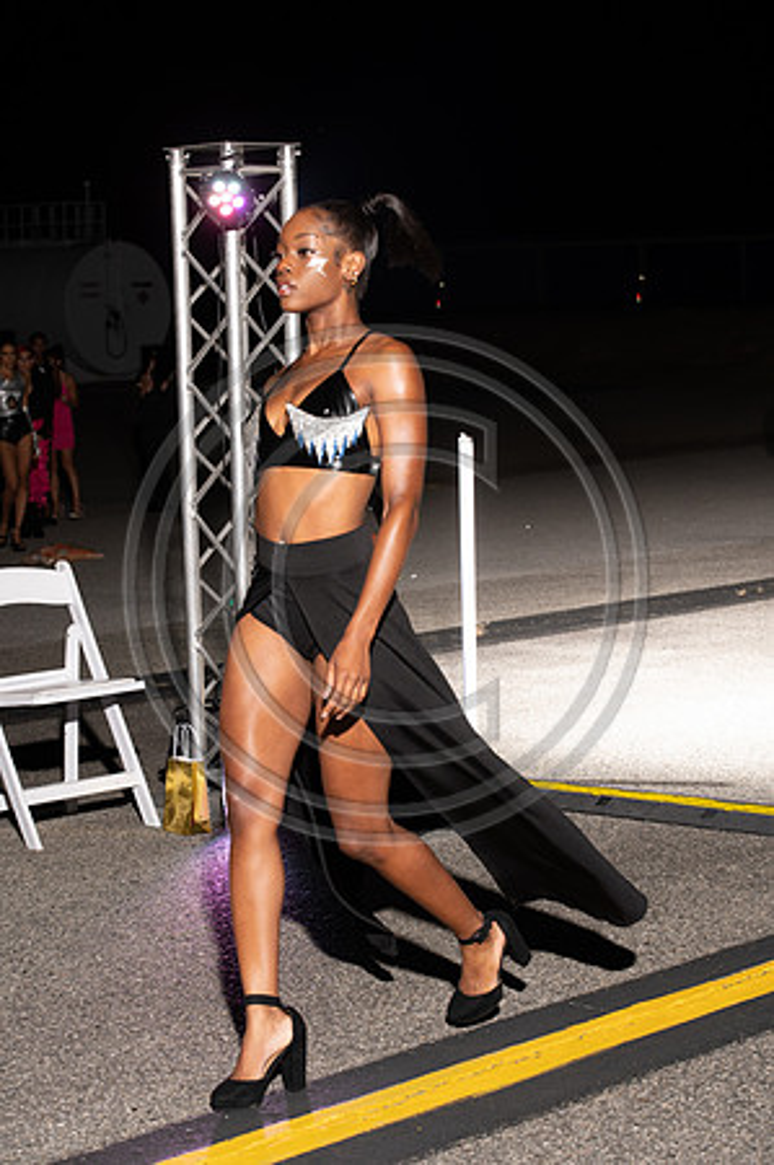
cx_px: 387
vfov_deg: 25.4
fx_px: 2586
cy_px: 582
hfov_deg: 17.0
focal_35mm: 80
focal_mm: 80
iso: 1000
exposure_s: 1/200
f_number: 6.3
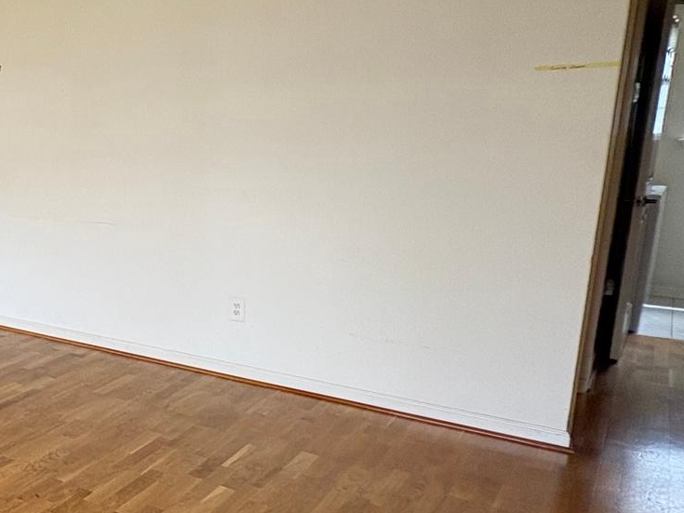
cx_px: -181
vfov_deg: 36.8
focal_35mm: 39
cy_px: 248
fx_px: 771
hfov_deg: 35.1
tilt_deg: -10.1
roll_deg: +1.0
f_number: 2.2
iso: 125
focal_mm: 2.22
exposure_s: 1/99
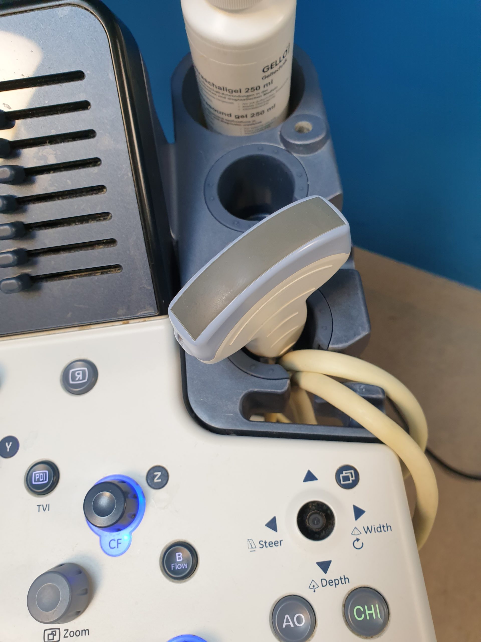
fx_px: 482
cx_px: 240
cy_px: 321
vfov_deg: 67.3
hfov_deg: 53.1
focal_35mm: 26
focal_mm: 4.3
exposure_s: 1/50
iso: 125
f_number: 2.4
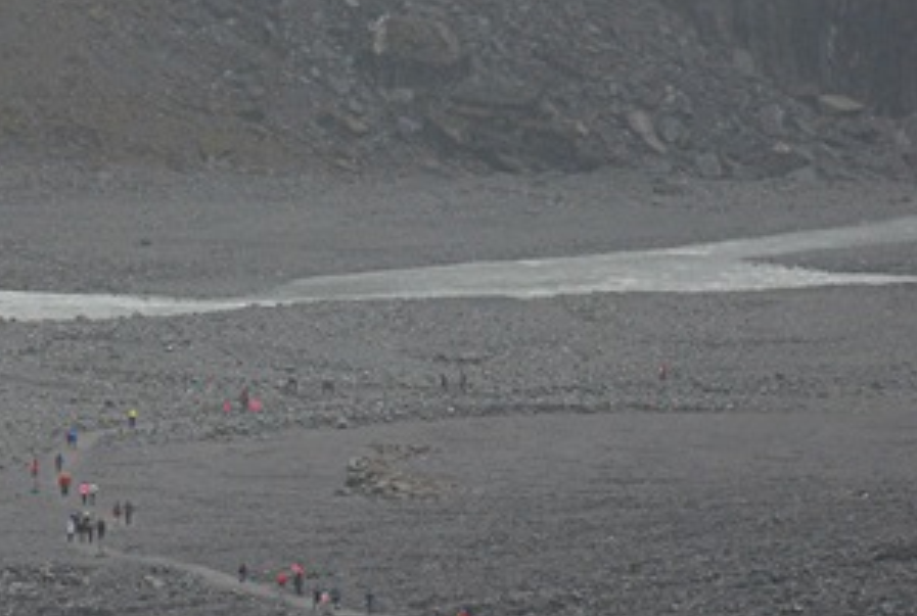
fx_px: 12283
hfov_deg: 4.3
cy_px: 447
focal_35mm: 481
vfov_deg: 2.9
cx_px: -156
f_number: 5.6
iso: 400
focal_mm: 120
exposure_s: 1/1000
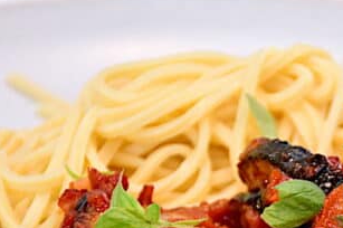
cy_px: 225
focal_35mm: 317
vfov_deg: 4.3
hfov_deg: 6.5
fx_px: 3017
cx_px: 293
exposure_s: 1/60
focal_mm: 90
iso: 1100
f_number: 5.3
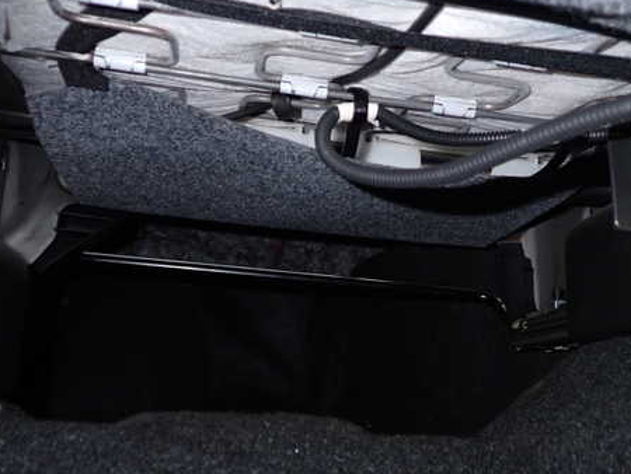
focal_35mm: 40
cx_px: 366
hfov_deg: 46.6
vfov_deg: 35.9
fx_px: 730
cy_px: 209
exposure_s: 1/30
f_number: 6.3
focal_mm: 5.4
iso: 200
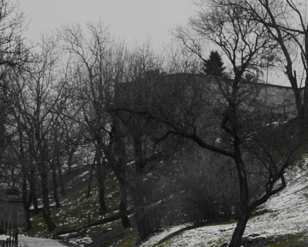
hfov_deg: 14.4
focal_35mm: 123
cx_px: 486
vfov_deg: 12.4
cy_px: 265
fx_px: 1122
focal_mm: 18
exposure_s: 1/200
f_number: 7.1
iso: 200
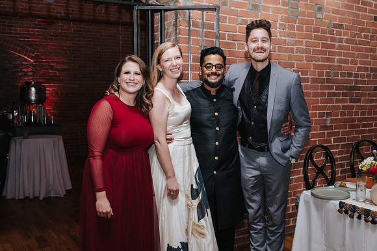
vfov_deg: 33.6
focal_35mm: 40
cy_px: 129
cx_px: 201
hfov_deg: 48.8
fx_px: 415
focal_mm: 35
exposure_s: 1/200
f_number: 4
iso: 800
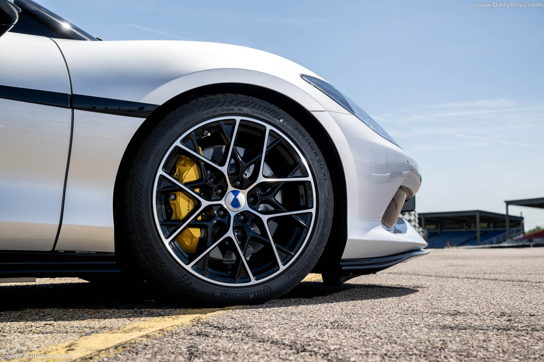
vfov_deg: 20.3
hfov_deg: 30.1
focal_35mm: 67
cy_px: 181
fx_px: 1012
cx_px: 272
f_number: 9
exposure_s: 1/100
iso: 100
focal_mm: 67
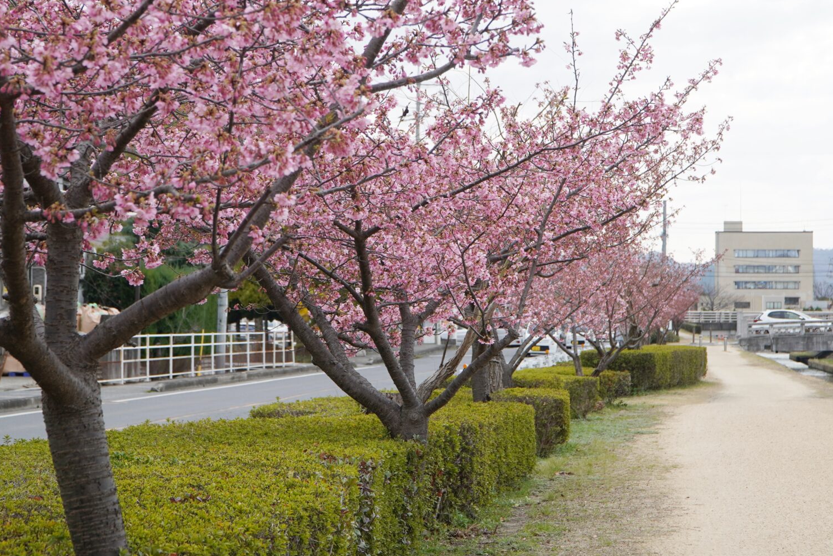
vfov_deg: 15.1
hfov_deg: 22.5
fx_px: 2098
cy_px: 200
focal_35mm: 91
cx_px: 454
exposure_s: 1/400
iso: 100
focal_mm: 47
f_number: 5
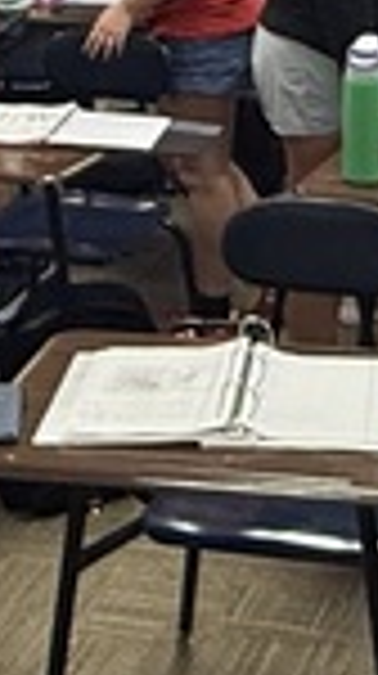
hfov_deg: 11.4
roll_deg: -0.8
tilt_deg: -8.3
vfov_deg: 19.2
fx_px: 1859
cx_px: 446
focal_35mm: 104
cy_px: -166
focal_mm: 2.22
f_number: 2.2
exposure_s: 1/60
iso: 200
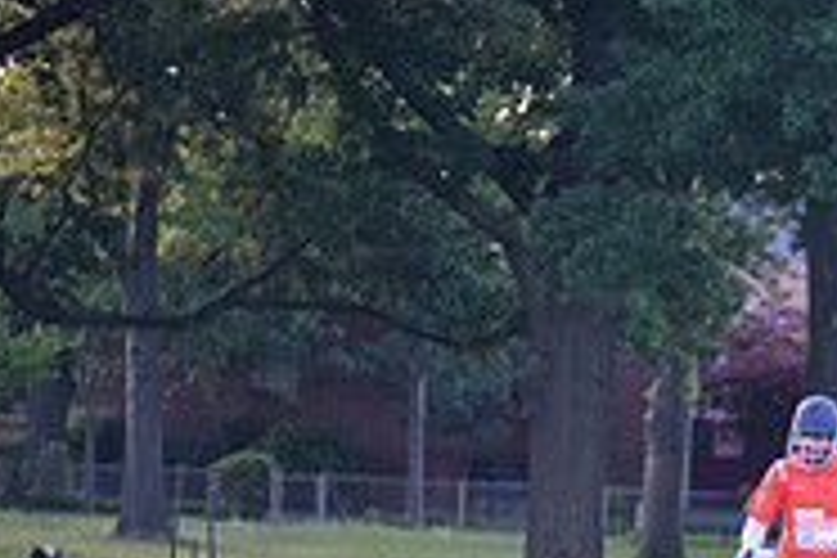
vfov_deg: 2.6
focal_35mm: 531
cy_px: 785
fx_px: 12345
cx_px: 1138
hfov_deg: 3.9
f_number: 2.8
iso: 1600
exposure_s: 1/1250
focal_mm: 170
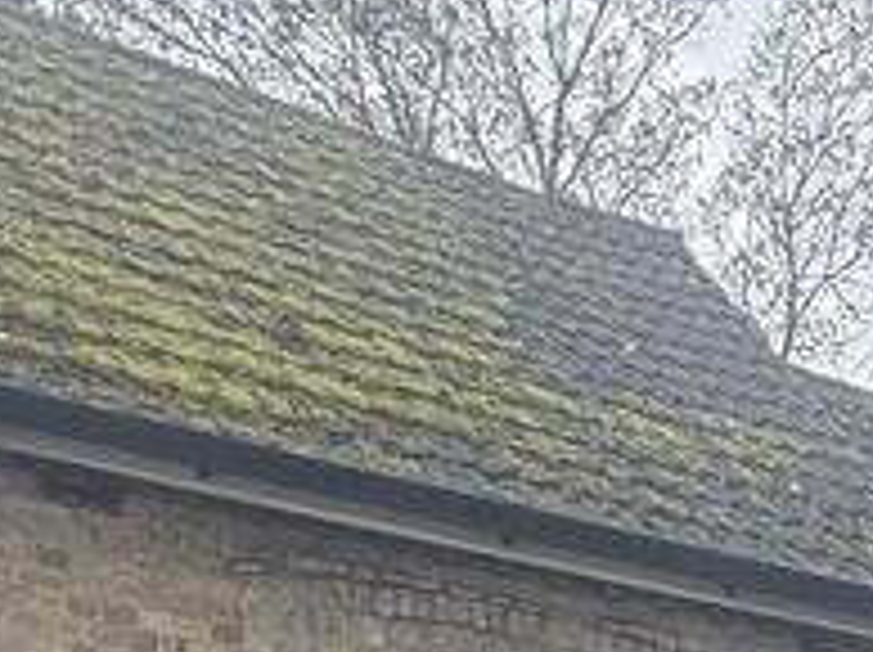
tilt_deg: -2.1
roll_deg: -2.3
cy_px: 1300
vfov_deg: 15.7
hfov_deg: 22.9
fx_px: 1864
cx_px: 1188
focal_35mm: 74
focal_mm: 2.22
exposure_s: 1/254
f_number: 2.2
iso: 64
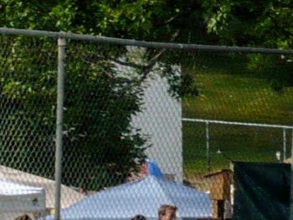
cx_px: 8
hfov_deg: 3.4
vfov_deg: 2.5
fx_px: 4978
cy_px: 206
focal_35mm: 588
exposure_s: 1/200
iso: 100
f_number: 5
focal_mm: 17.4
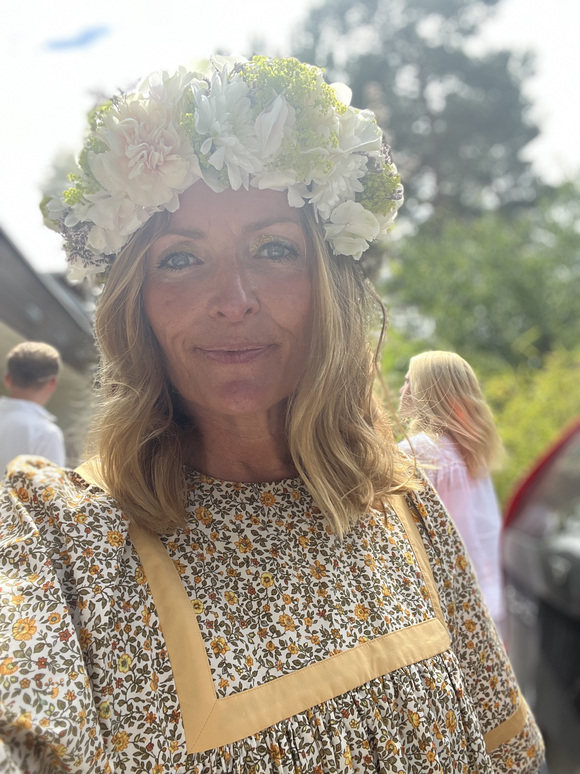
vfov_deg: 60.0
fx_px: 670
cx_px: 290
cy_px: 387
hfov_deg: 46.8
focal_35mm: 30
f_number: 2.2
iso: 32
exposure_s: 1/277
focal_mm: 2.71
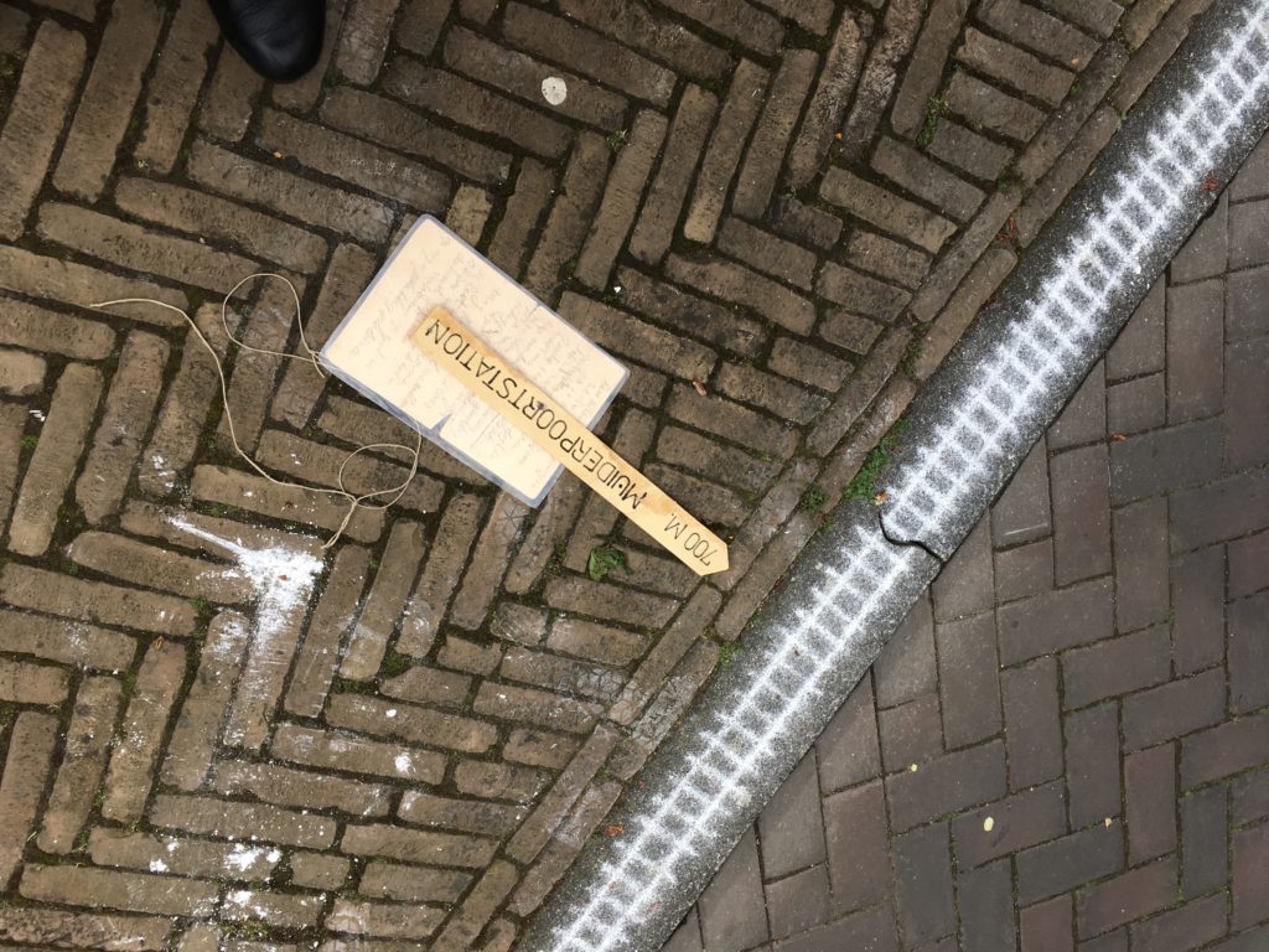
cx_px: 634
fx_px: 1063
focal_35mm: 29
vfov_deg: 48.2
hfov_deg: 61.7
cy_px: 476
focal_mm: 4.15
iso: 25
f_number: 2.2
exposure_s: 1/999
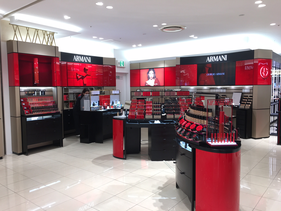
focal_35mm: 29
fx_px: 235
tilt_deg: -4.9
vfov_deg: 48.2
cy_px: 106
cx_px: 140
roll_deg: -0.3
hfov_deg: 61.7
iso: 32
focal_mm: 4.15
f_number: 2.2
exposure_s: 1/60
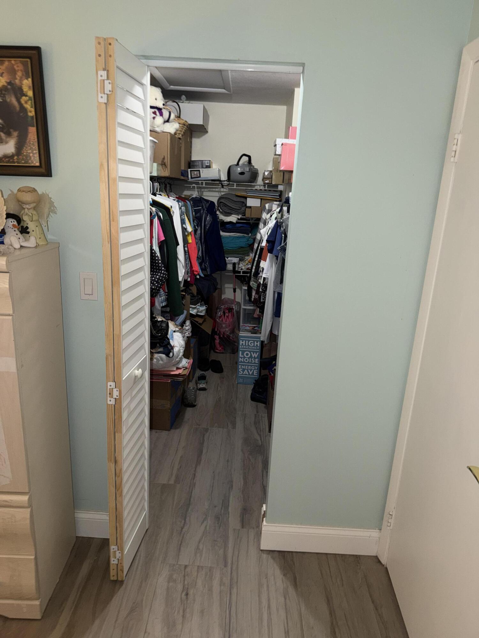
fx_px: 443
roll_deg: -4.6
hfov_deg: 56.8
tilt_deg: -14.6
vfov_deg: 71.6
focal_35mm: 24
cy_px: 319
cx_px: 240
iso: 64
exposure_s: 1/15
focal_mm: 6.76
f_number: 1.78
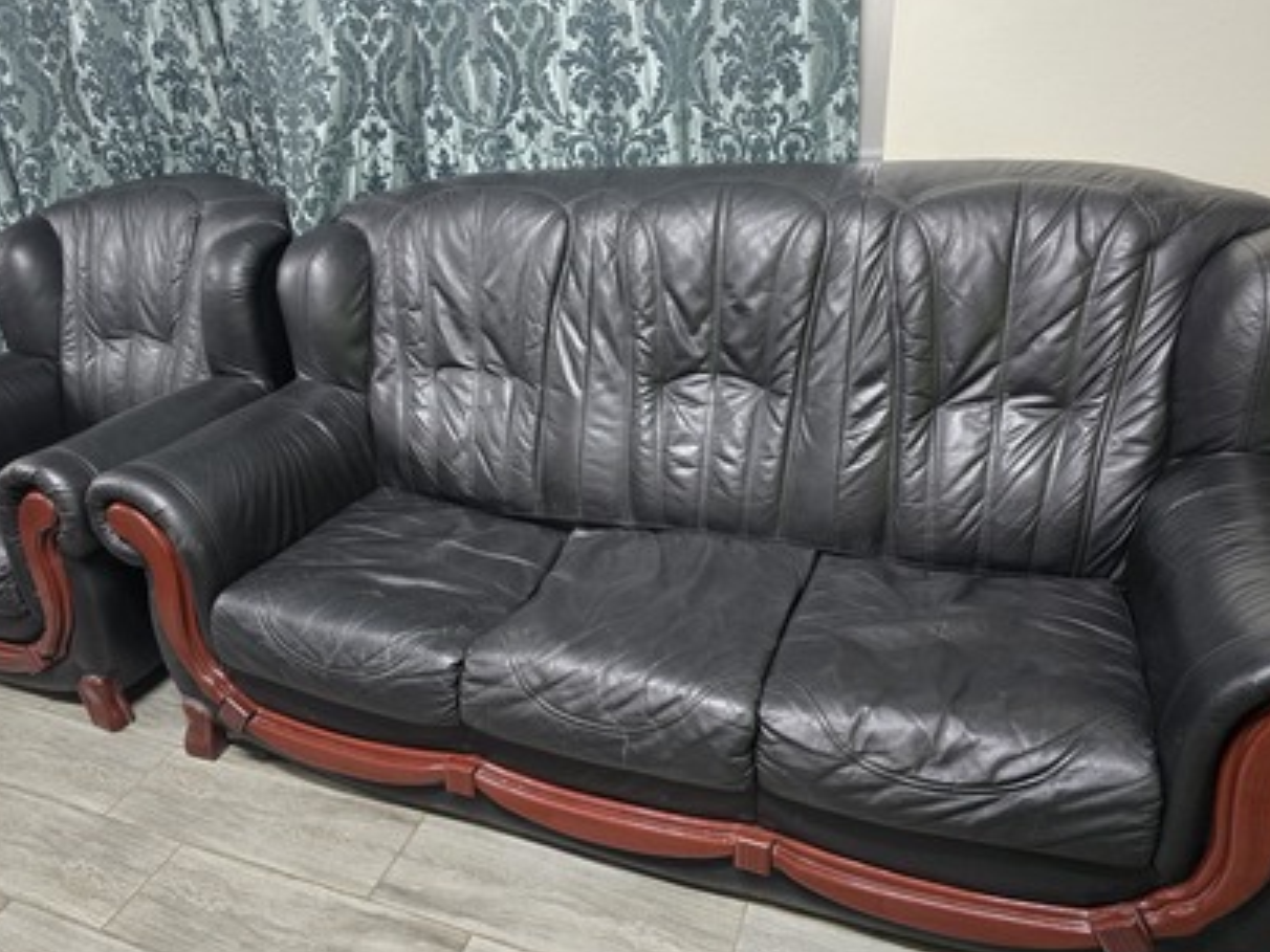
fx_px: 954
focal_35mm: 26
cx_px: 571
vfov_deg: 53.1
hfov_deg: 67.1
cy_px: 463
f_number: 1.7
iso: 640
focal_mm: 6.3
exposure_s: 1/60
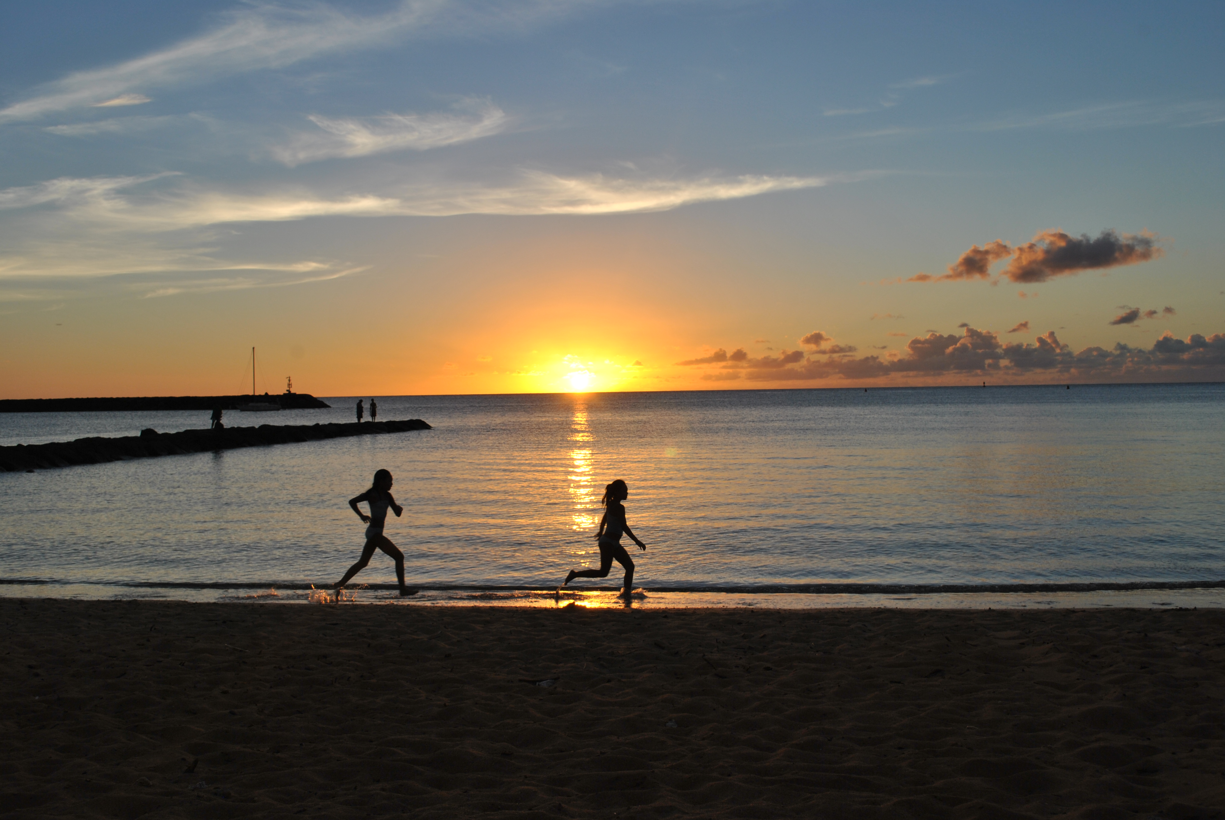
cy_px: 410
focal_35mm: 39
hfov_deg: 49.5
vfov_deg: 34.3
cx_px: 612
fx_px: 1329
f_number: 8
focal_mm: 26
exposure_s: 1/250
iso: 100
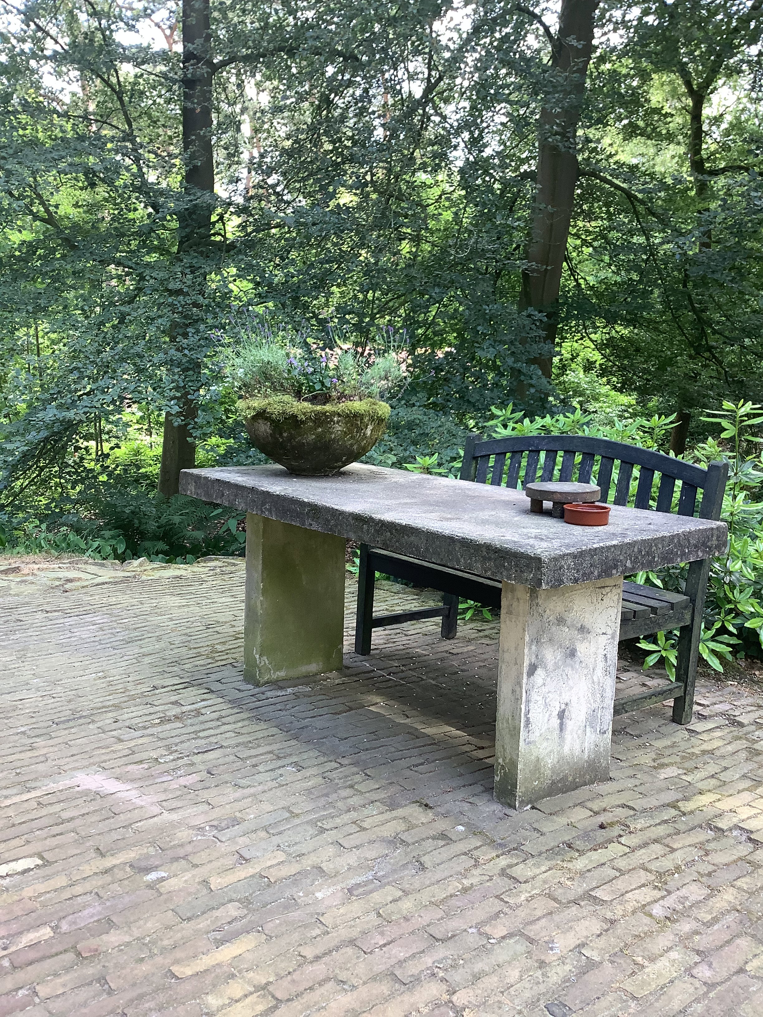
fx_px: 911
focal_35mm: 31
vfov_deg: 58.4
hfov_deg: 45.4
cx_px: 382
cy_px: 508
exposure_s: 1/100
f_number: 2.4
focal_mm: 3.3
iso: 50
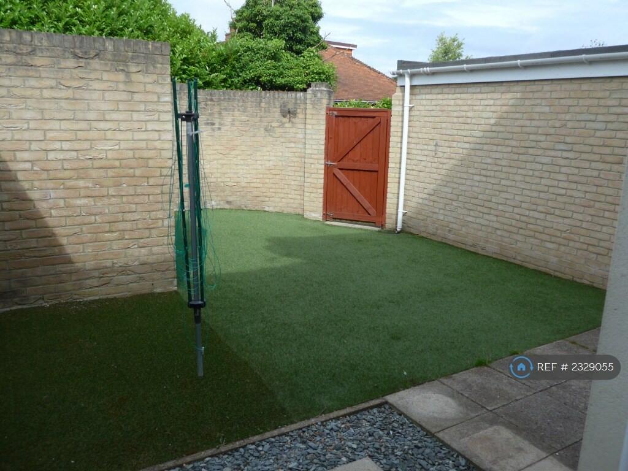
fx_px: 508
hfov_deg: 63.4
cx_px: 314
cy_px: 236
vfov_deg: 49.7
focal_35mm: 28
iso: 80
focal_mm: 6
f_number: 2.8
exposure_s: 1/800
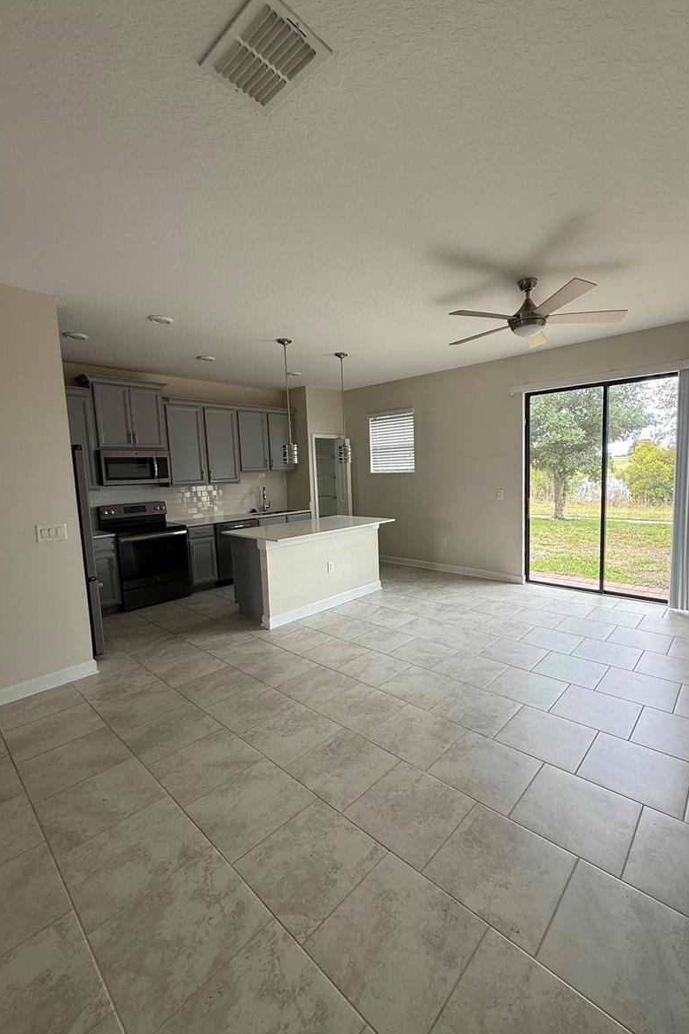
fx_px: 430
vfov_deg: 100.4
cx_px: 388
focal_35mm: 15
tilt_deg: -4.3
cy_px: 514
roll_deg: +1.1
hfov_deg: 77.0
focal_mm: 2.22
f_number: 2.2
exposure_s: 1/99
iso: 64
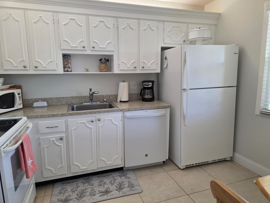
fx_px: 179
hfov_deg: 73.9
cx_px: 135
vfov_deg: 58.9
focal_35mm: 23
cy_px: 102
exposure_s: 1/120
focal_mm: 6.3
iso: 125
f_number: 1.7
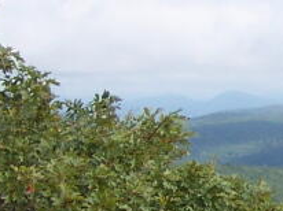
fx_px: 1543
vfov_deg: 7.8
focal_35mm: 189
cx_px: 533
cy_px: 153
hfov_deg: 9.9
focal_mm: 6.3
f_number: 2.8
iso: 80
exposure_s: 1/1000
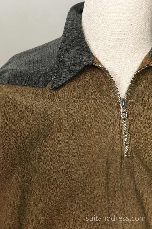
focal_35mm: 48
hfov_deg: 28.1
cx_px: 76
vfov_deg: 41.1
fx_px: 304
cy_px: 114
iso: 400
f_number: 5.6
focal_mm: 32
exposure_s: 1/50
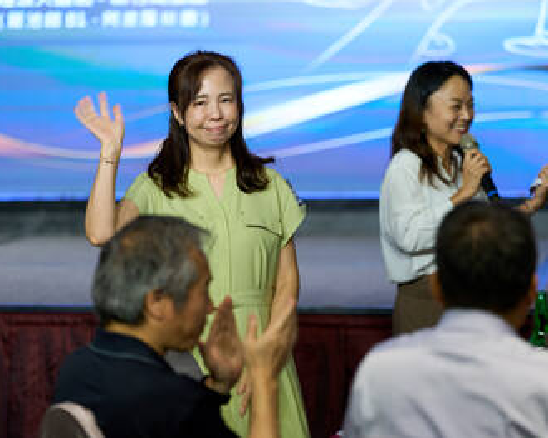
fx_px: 2692
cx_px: 259
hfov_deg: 11.6
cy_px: 218
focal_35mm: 166
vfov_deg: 9.3
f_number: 2.8
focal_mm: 146
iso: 800
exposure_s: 1/200
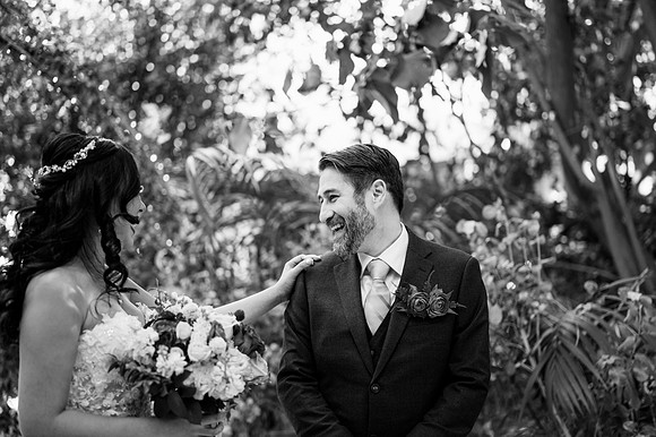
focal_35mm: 50
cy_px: 218
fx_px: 911
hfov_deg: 39.6
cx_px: 328
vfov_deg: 27.0
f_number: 1.8
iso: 200
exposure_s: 1/125
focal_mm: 50
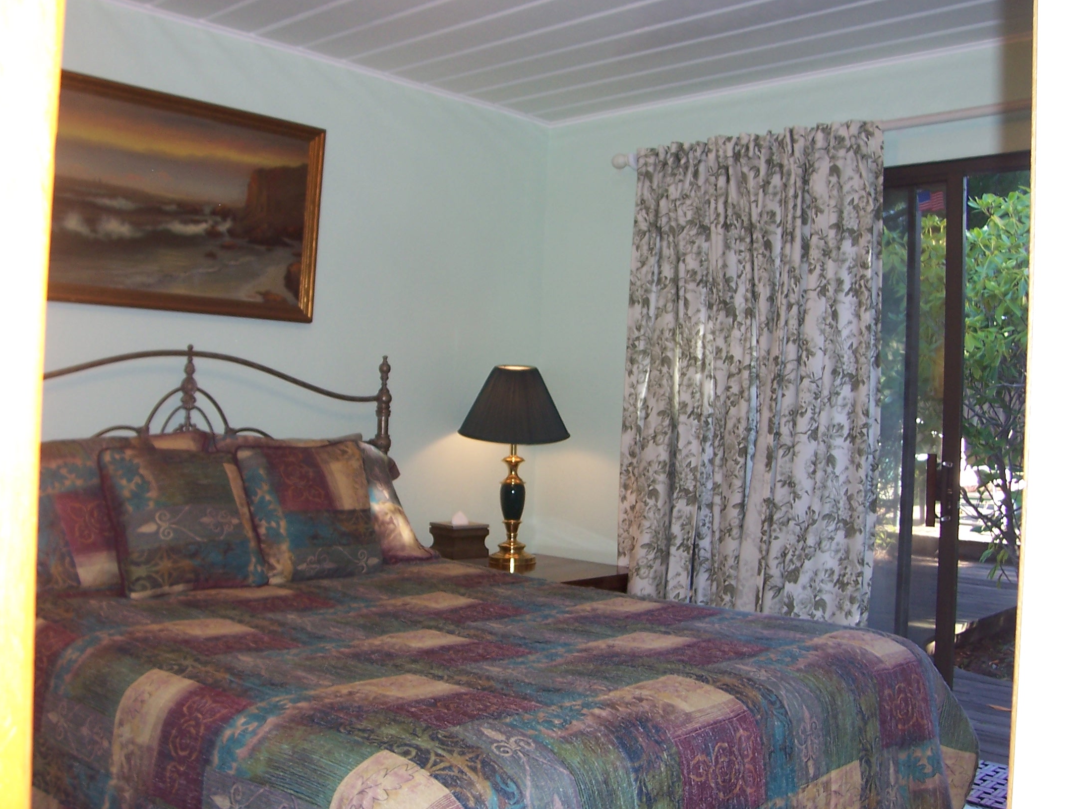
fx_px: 1122
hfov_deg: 51.3
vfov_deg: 39.7
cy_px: 405
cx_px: 525
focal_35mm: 36
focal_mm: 5.6
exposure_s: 1/60
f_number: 2.7
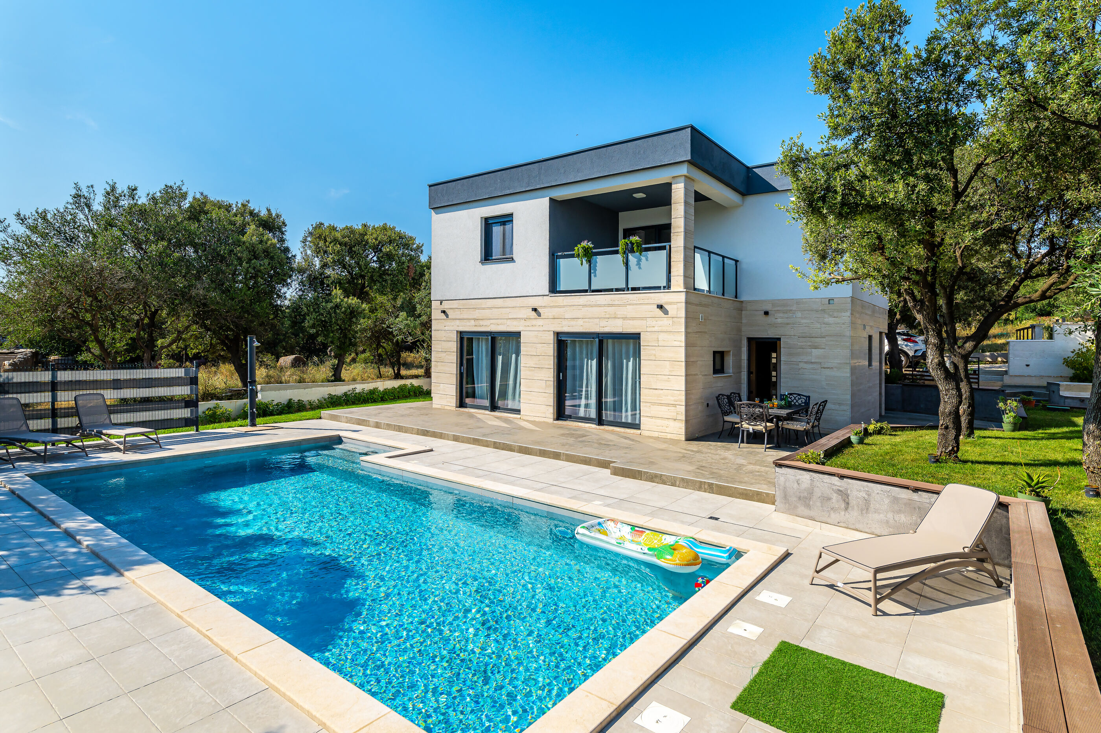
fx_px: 581
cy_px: 366
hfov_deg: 86.9
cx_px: 550
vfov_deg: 64.5
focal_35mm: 19
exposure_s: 1/1250
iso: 100
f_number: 7.1
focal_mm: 19
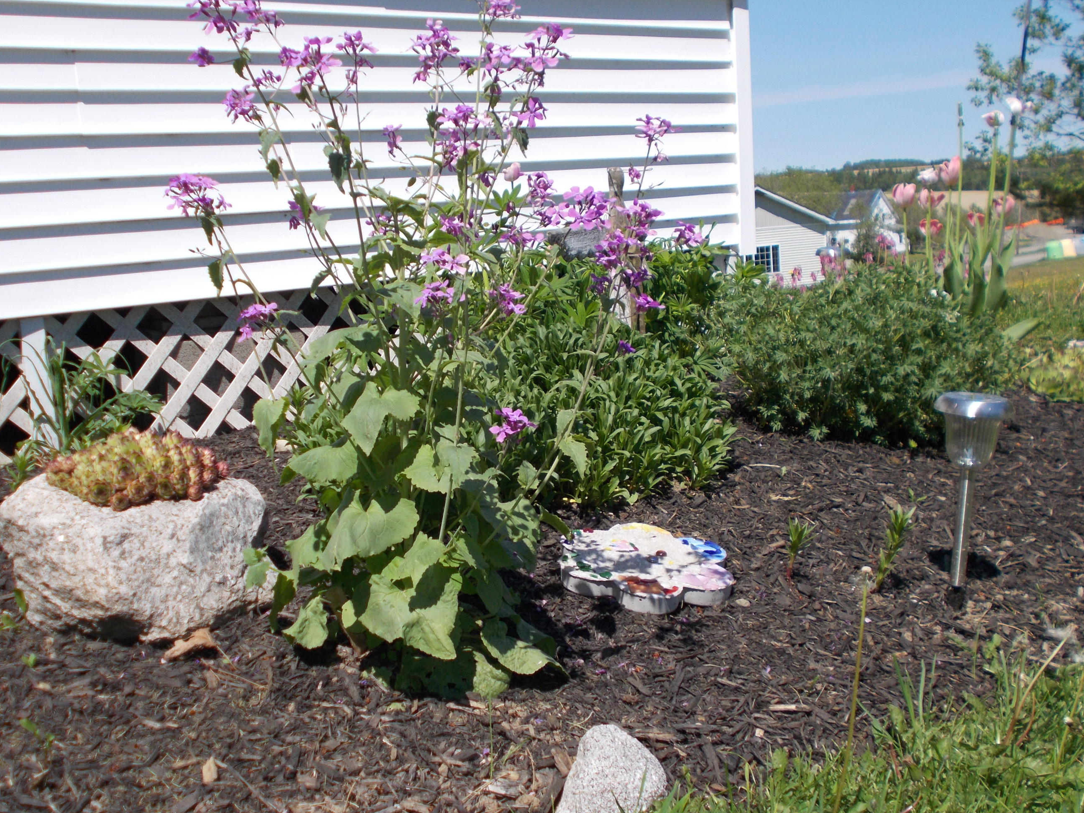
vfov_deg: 32.2
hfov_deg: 42.0
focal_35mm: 45
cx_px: 496
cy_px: 394
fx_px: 1409
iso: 80
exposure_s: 1/125
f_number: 9.8
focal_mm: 6.9
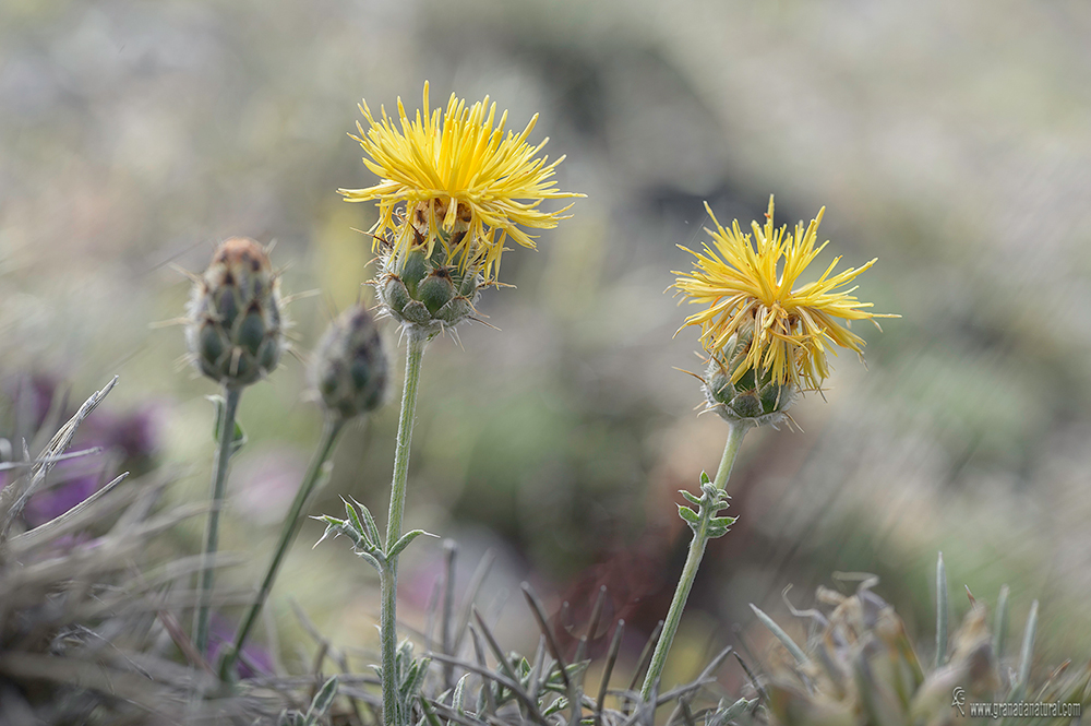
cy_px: 363
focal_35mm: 105
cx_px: 546
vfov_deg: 13.0
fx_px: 3179
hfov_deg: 19.5
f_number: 9
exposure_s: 1/80
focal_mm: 105
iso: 100
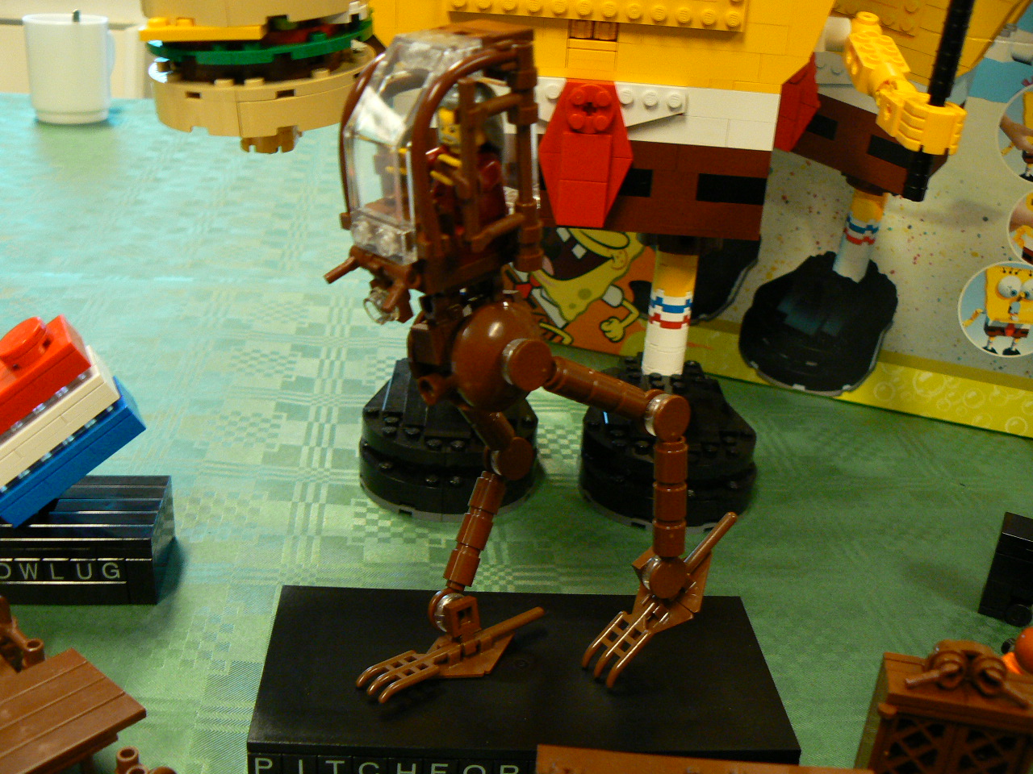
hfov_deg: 51.4
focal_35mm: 36
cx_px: 516
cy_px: 387
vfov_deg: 39.7
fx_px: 1074
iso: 200
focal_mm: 6
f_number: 2.8
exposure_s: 1/15
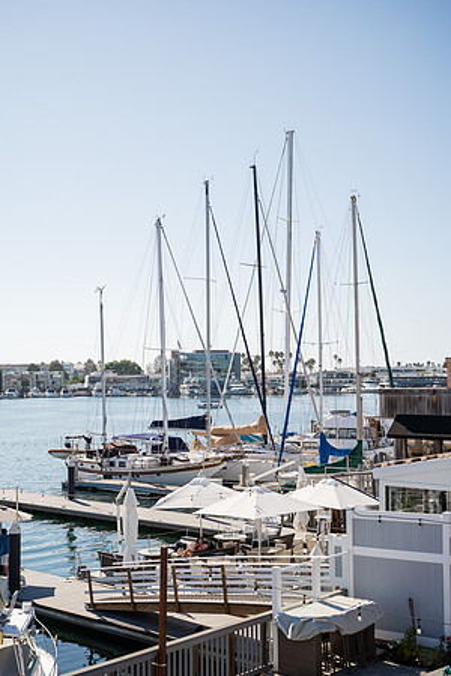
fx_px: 940
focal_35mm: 50
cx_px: 226
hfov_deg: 27.0
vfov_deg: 39.6
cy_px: 338
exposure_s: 1/1000
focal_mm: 50
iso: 100
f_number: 4
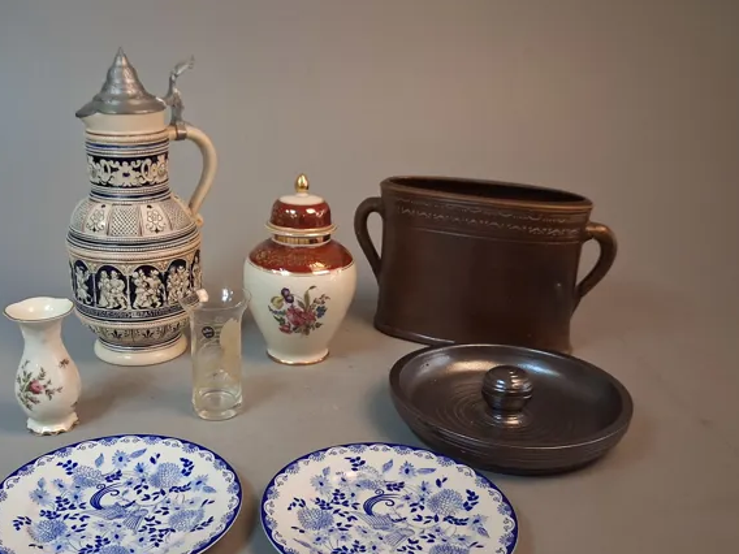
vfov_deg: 37.6
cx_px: 299
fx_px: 811
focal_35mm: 38
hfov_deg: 48.7
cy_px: 323
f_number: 1.8
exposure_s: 1/50
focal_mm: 4
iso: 250
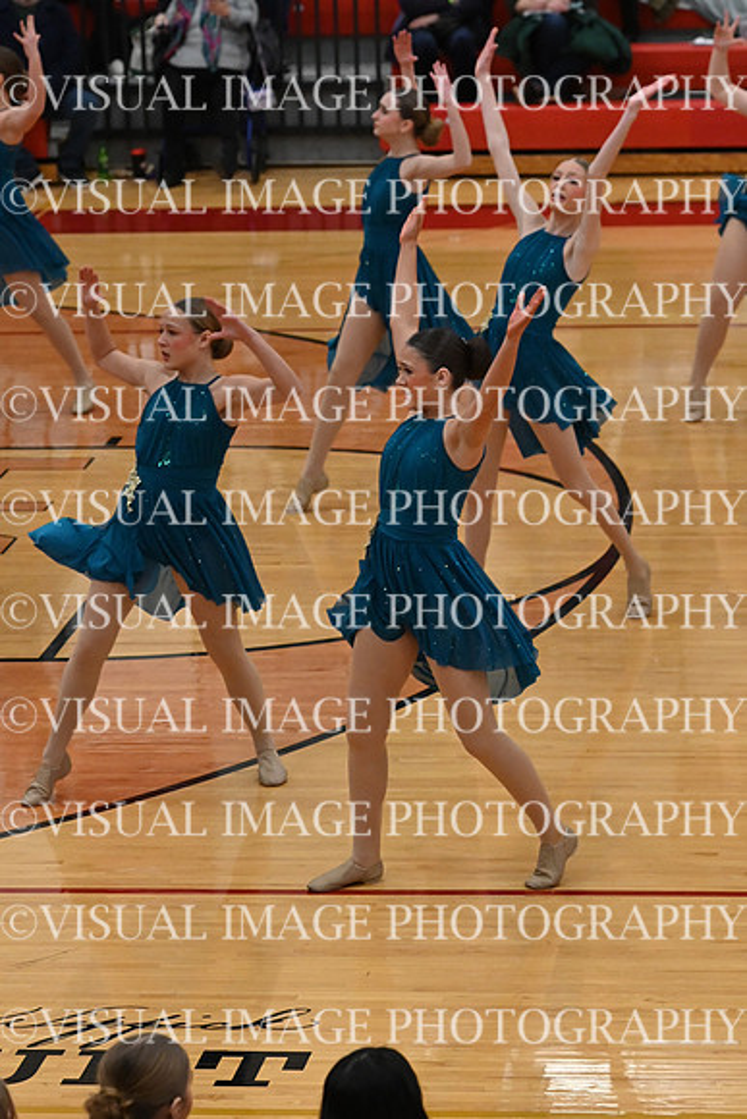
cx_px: 374
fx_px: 4759
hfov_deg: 9.0
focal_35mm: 153
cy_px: 560
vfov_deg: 13.4
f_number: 4
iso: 5000
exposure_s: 1/400
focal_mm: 102
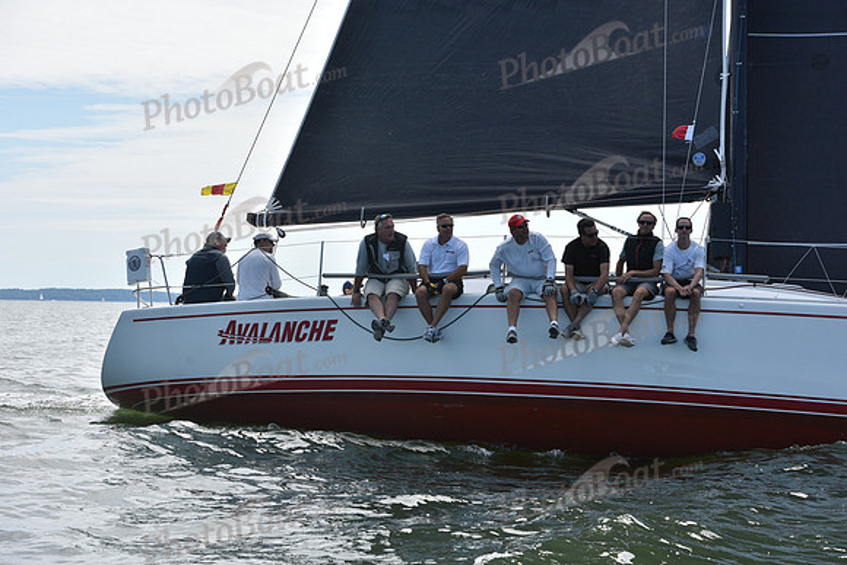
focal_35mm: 102
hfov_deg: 20.0
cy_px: 282
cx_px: 424
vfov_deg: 13.4
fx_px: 2400
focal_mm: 102
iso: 320
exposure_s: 1/1000
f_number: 7.1
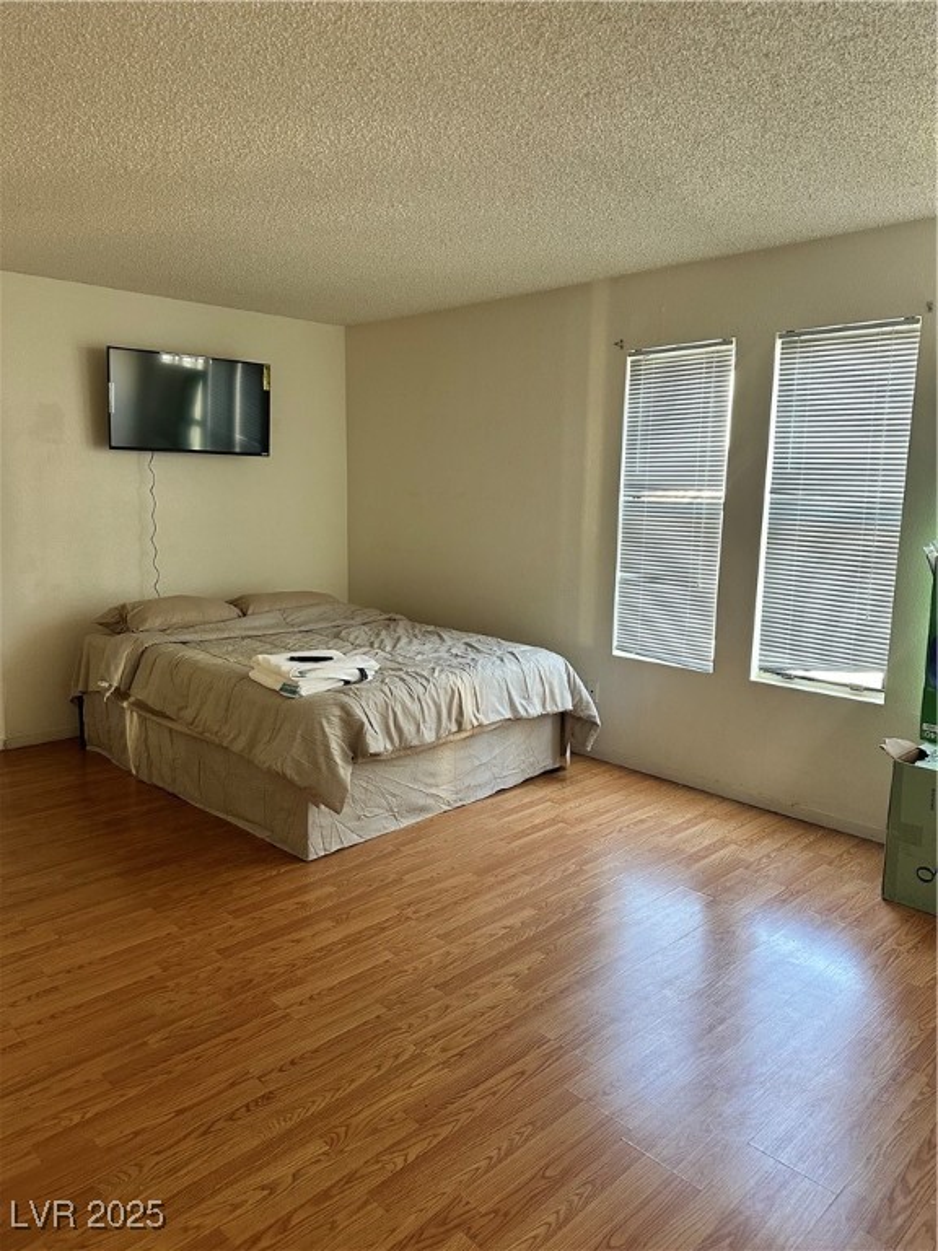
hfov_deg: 56.8
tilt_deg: -8.5
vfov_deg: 71.6
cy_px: 626
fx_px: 867
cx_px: 469
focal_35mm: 24
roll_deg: -1.1
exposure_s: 1/60
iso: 250
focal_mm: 6.86
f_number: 1.78
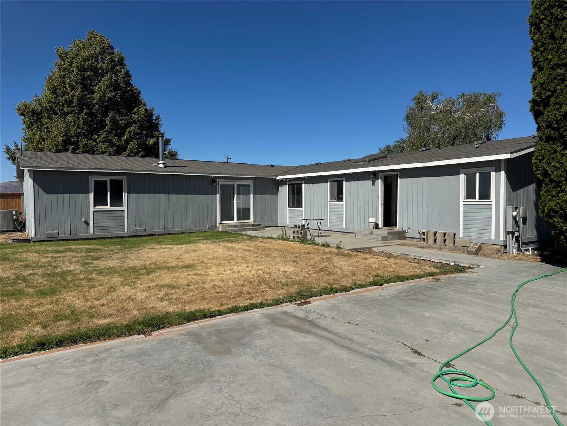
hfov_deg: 71.6
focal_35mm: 24
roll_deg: +0.3
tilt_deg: -1.2
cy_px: 213
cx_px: 284
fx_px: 393
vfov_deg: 56.8
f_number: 1.78
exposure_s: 1/7937
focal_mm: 6.76
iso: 80
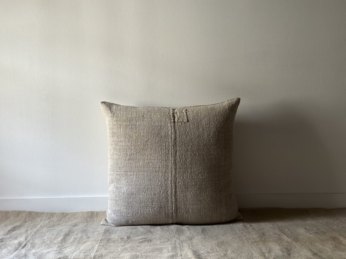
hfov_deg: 39.7
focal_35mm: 48
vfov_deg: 30.3
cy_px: 130
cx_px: 173
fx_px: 480
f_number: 1.78
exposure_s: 1/60
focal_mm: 6.86
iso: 200
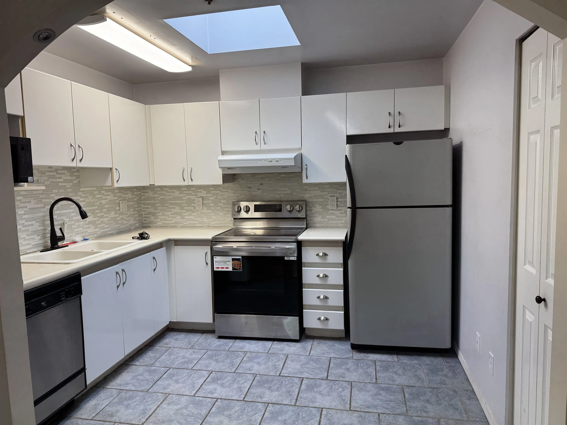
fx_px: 393
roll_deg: +1.8
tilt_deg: -5.7
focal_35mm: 24
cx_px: 284
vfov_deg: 56.8
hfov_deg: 71.6
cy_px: 212
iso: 64
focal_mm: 6.76
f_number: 1.78
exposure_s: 1/120
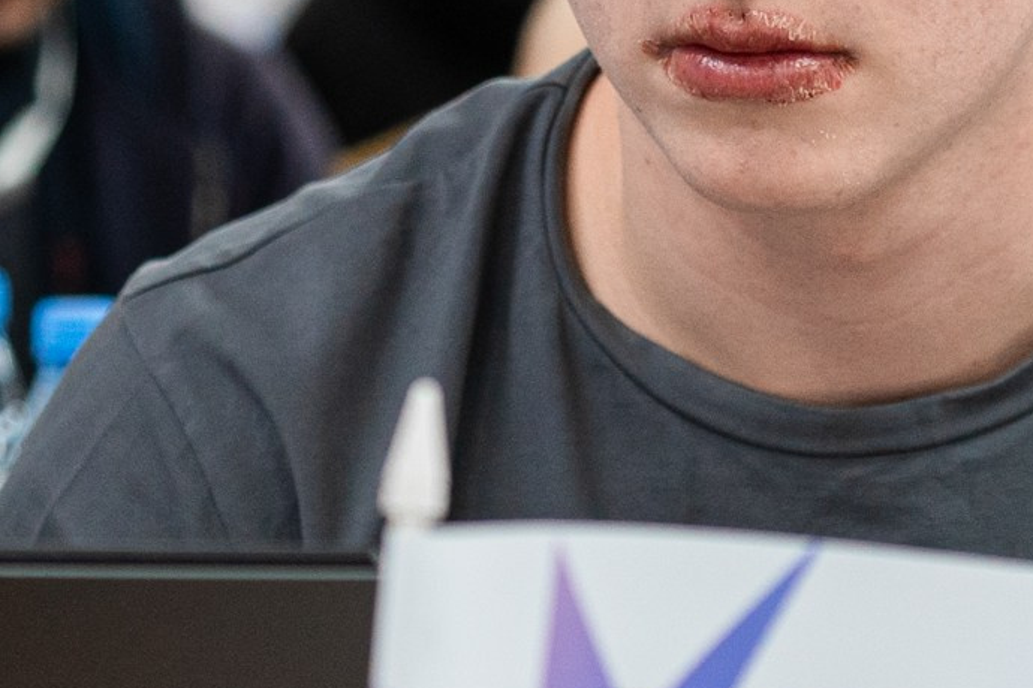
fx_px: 8149
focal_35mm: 284
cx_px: 707
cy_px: -66
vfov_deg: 4.8
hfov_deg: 7.2
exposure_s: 1/125
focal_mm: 54.4
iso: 640
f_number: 2.8
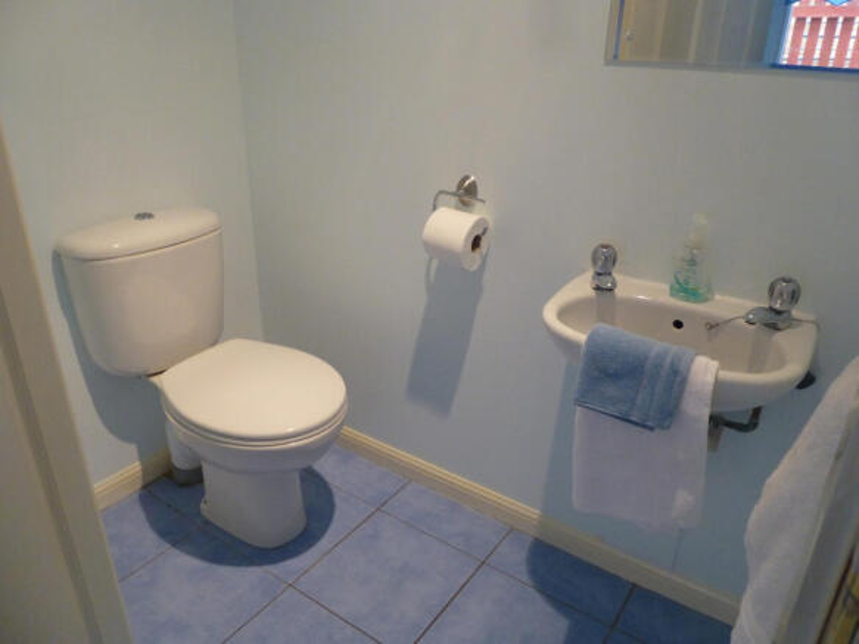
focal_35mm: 25
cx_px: 430
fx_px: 620
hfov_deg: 69.4
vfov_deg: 54.9
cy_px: 322
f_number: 3.1
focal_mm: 4.5
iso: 400
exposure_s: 1/50
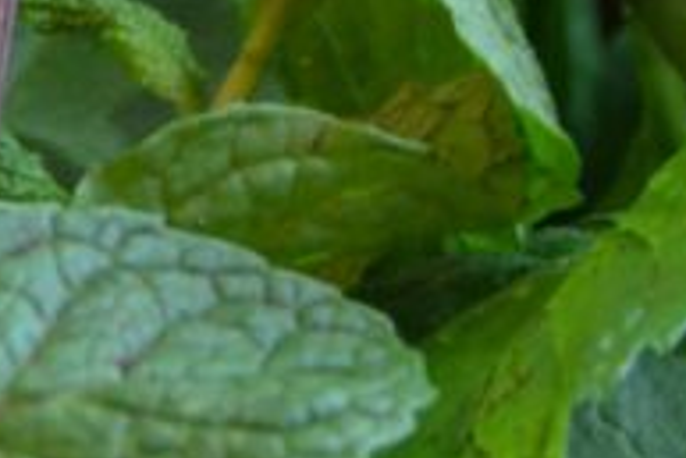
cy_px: -486
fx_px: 14391
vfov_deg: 1.8
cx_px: -46
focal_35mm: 755
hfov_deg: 2.7
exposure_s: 1/60
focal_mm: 95
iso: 800
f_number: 5.3
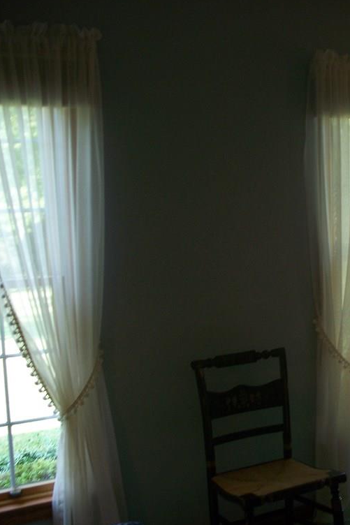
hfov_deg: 25.2
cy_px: 260
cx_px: 351
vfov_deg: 38.9
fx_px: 744
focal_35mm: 51
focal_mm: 7.54
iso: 160
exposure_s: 1/60
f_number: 2.8
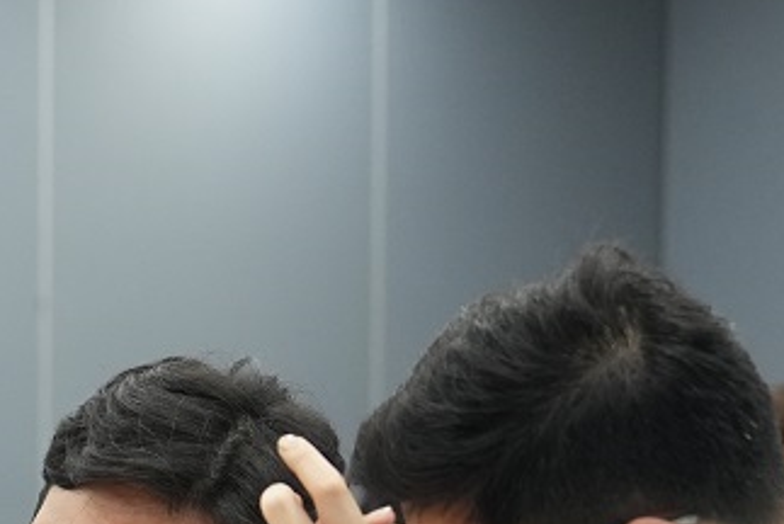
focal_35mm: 167
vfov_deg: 8.2
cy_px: 614
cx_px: -507
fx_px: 3640
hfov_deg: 11.6
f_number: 2.8
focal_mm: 45
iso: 2500
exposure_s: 1/200
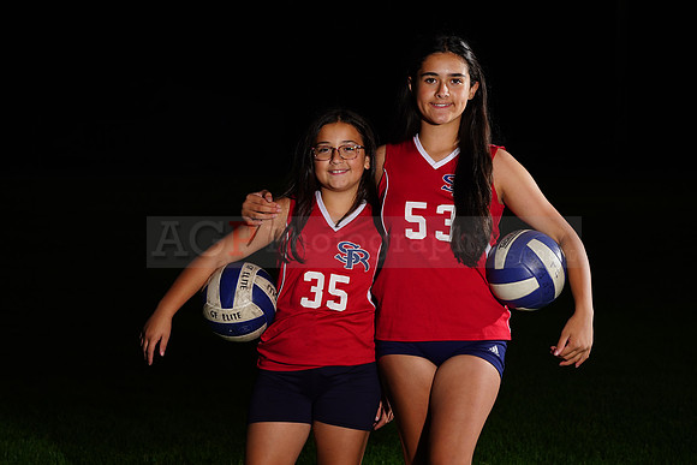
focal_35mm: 116
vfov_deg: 11.8
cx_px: 348
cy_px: 232
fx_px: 2246
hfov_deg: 17.6
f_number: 9
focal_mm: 116
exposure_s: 1/125
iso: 400
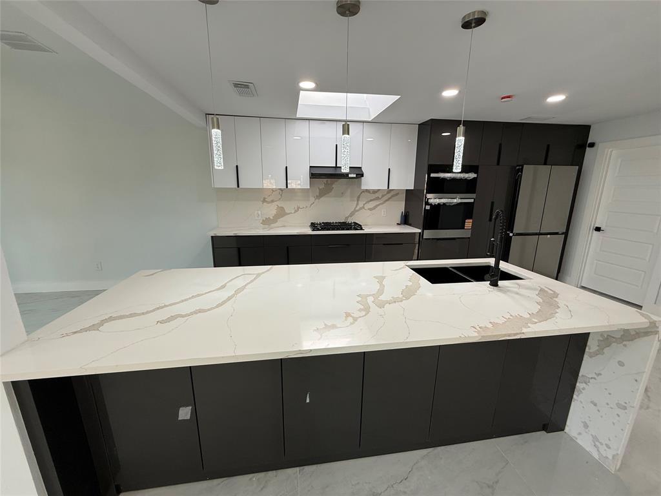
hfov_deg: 102.1
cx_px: 330
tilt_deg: -13.0
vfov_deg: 85.7
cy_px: 248
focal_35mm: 14
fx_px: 267
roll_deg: -0.4
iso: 64
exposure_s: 1/99
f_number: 2.2
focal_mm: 2.22
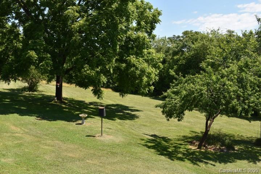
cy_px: 87
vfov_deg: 34.2
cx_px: 130
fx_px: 283
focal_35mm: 39
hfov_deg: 49.6
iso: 280
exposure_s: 1/500
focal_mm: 26
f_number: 8
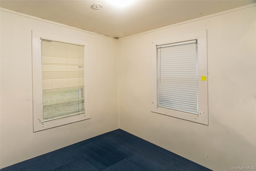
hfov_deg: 100.4
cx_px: 128
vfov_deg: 77.3
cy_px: 86
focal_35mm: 15
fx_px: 107
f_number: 5.6
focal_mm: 10
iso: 7200
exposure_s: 1/60
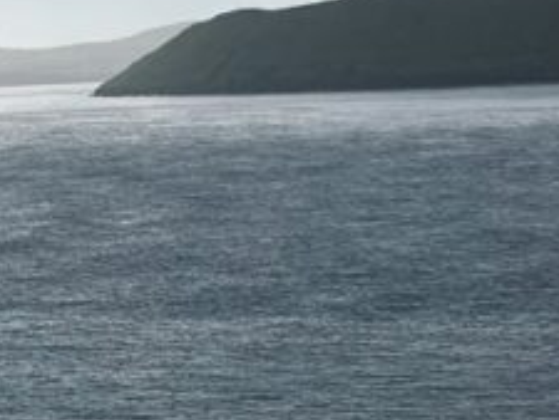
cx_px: -484
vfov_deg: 13.3
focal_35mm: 109
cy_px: -35
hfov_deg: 15.3
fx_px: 1761
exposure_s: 1/7576
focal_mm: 6.86
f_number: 1.78
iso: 80
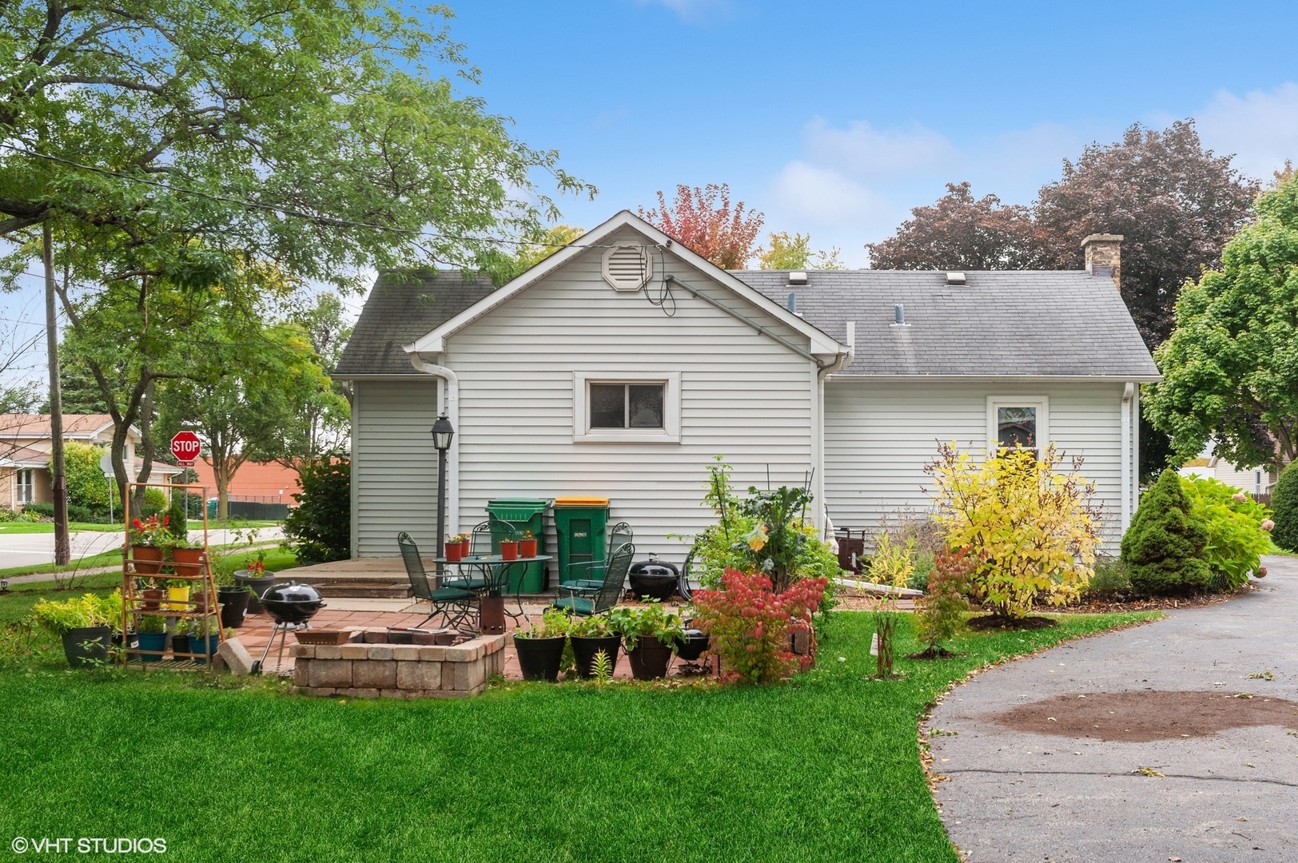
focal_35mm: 46
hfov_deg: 42.8
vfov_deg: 29.2
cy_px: 432
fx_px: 1657
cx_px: 649
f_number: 8
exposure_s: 1/80
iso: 200
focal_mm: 46
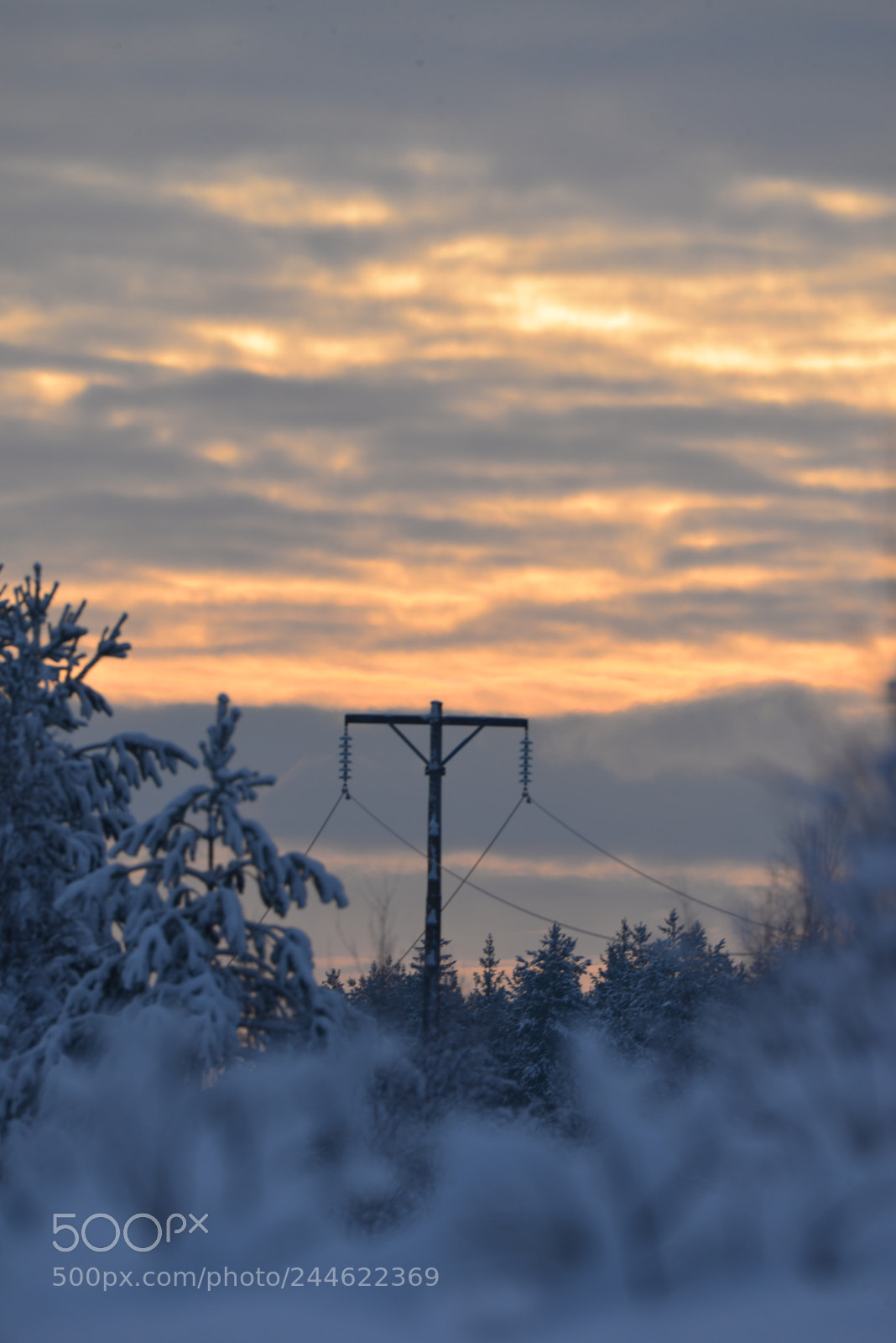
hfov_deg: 2.3
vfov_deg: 3.4
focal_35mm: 600
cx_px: 448
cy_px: 672
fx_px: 22379
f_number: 11
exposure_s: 1/125
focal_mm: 600
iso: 100
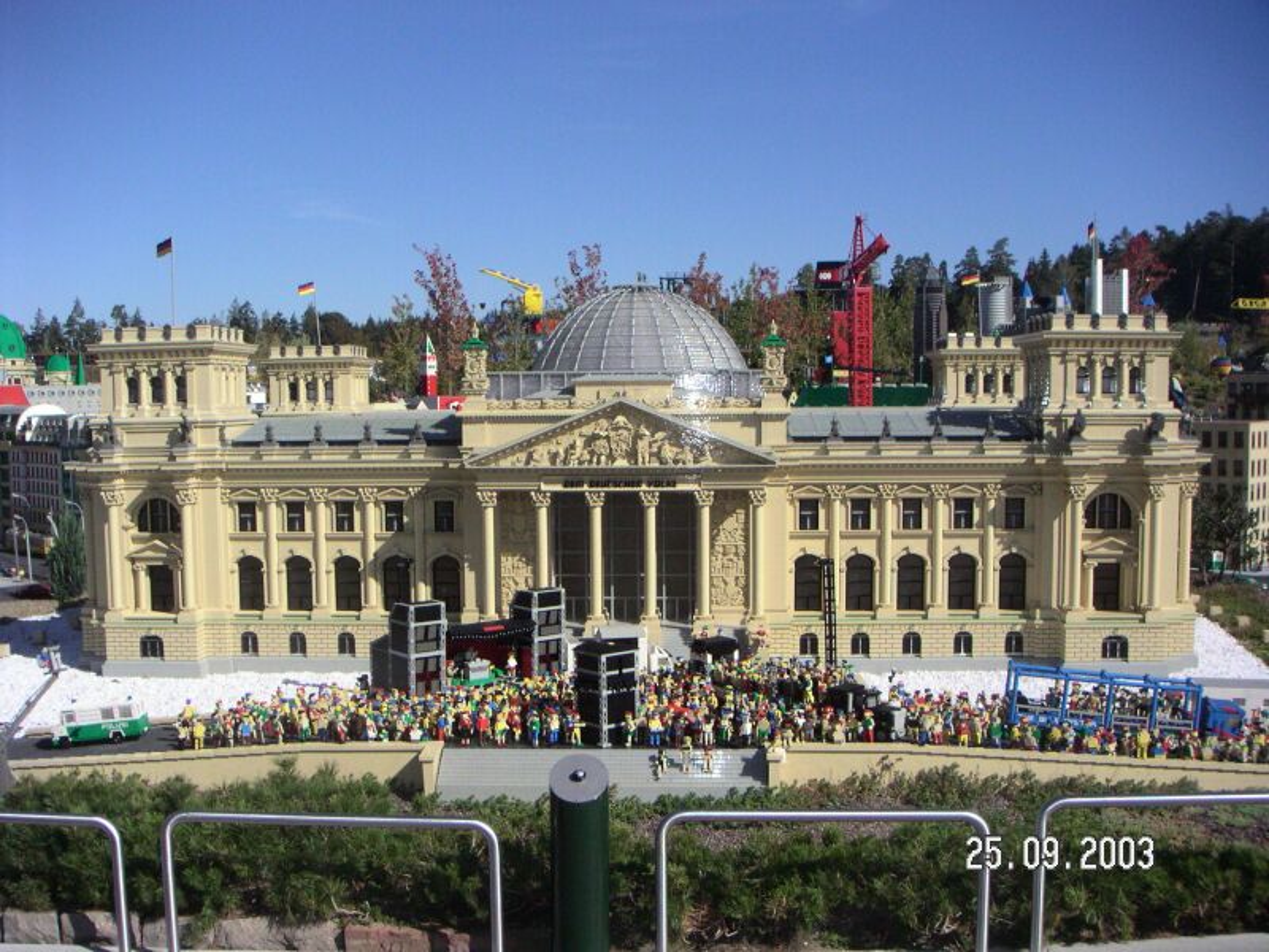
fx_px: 1356
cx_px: 634
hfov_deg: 50.1
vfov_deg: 38.7
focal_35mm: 37
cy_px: 476
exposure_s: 1/750
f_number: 6.6
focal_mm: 5.7
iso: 160
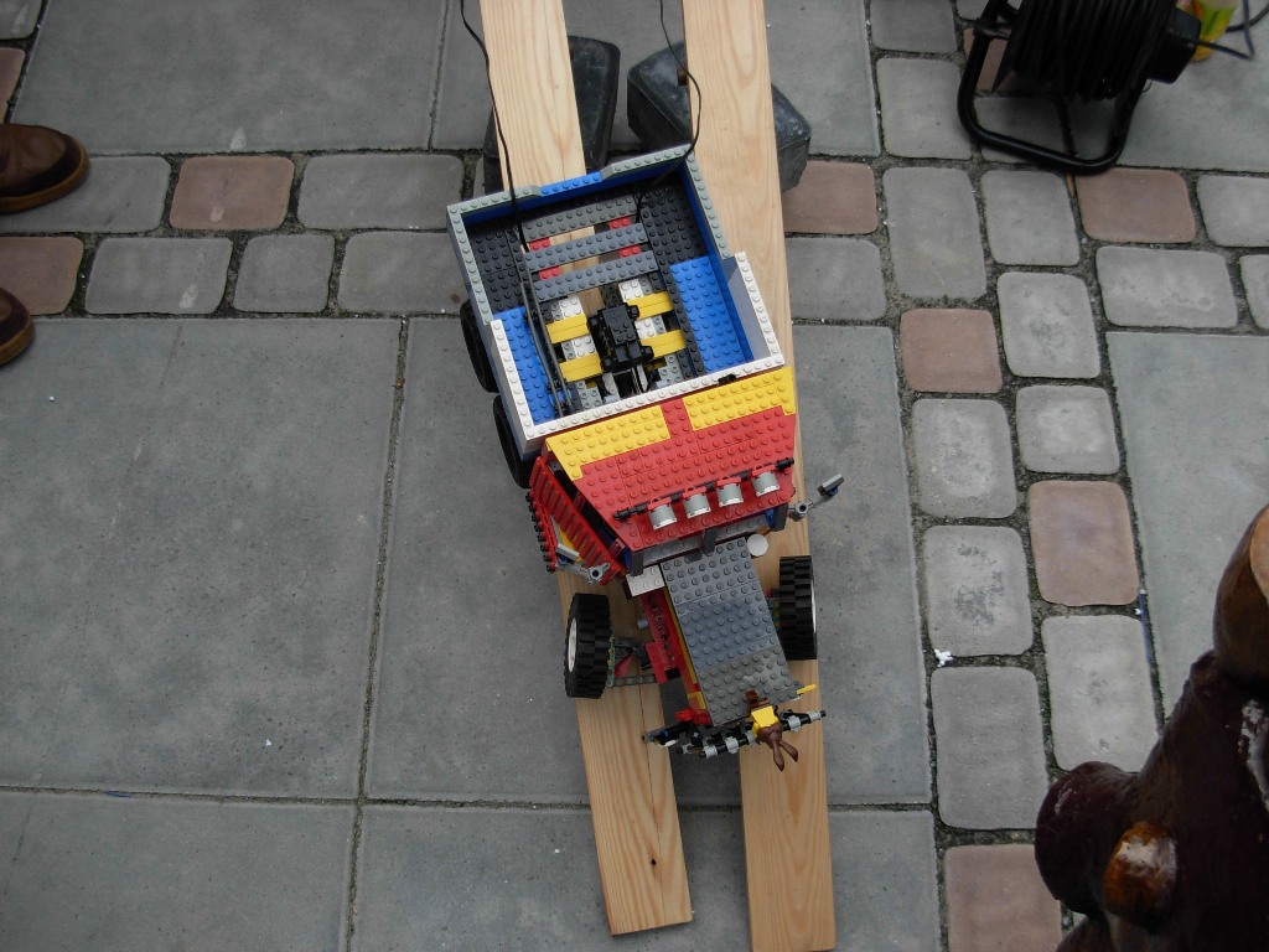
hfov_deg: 49.0
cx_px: 634
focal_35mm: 38
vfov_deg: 37.7
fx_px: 1393
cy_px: 476
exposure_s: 1/373
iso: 79
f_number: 2.9
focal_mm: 6.3
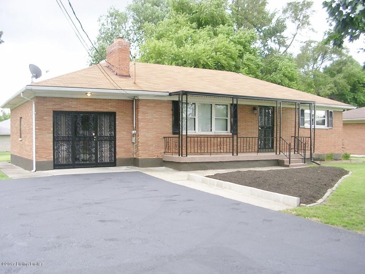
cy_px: 137
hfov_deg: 49.0
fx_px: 401
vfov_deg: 37.7
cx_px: 182
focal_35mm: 38
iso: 50
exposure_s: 1/57.5
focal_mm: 5.8
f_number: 2.8
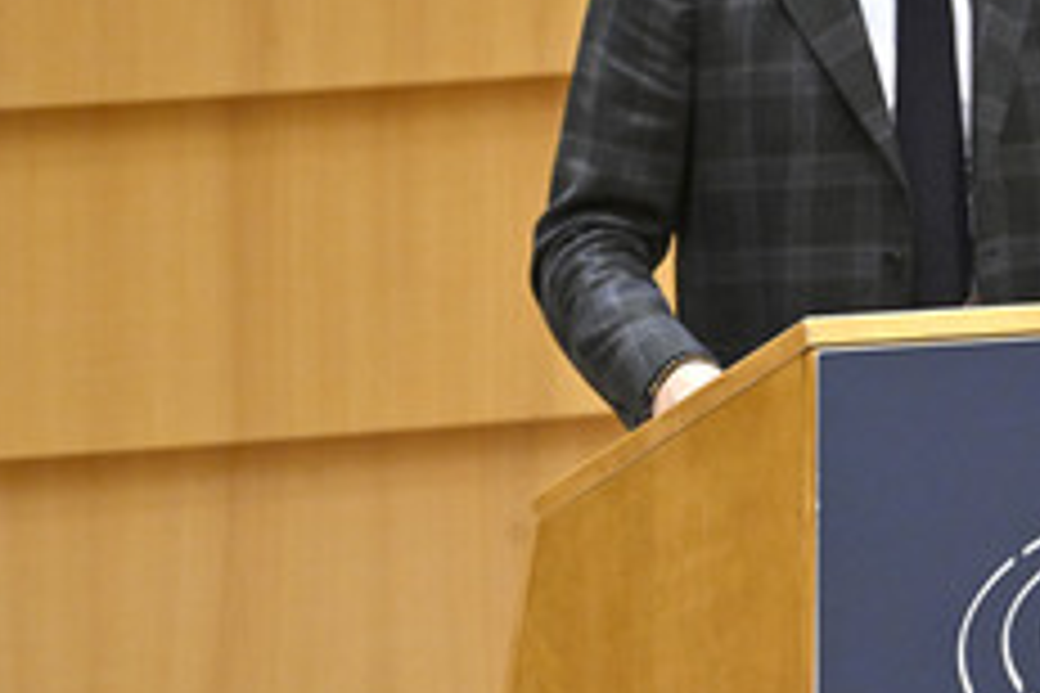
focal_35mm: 1169
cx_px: 943
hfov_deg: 1.8
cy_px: 171
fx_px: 33768
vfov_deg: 1.2
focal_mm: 600
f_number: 6.3
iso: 5000
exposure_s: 1/640
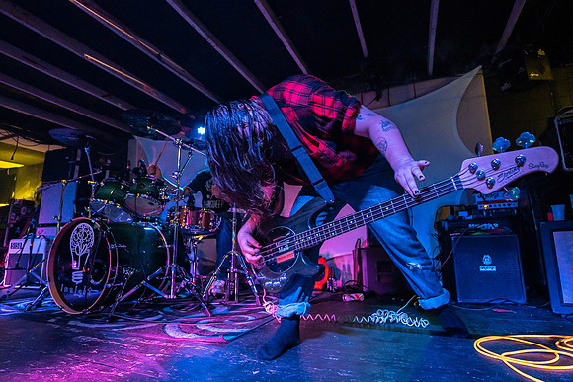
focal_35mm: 18
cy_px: 194
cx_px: 300
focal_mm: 14
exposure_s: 1/250
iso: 1600
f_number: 2.8
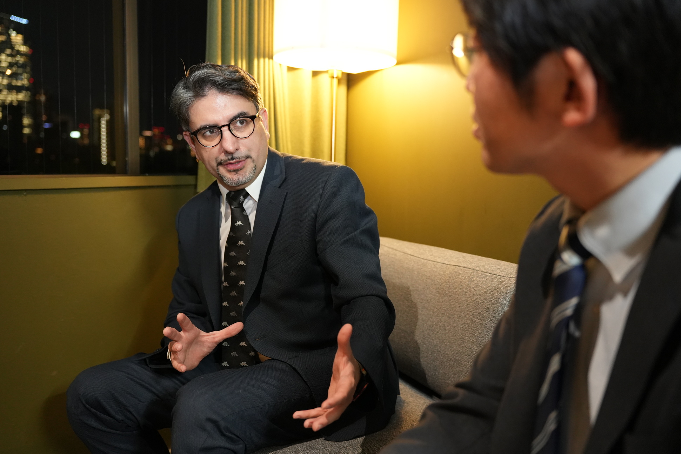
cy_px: 226
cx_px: 334
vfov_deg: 38.7
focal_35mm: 34
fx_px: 647
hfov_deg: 55.5
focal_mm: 33.2
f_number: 2.8
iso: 4000
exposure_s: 1/60
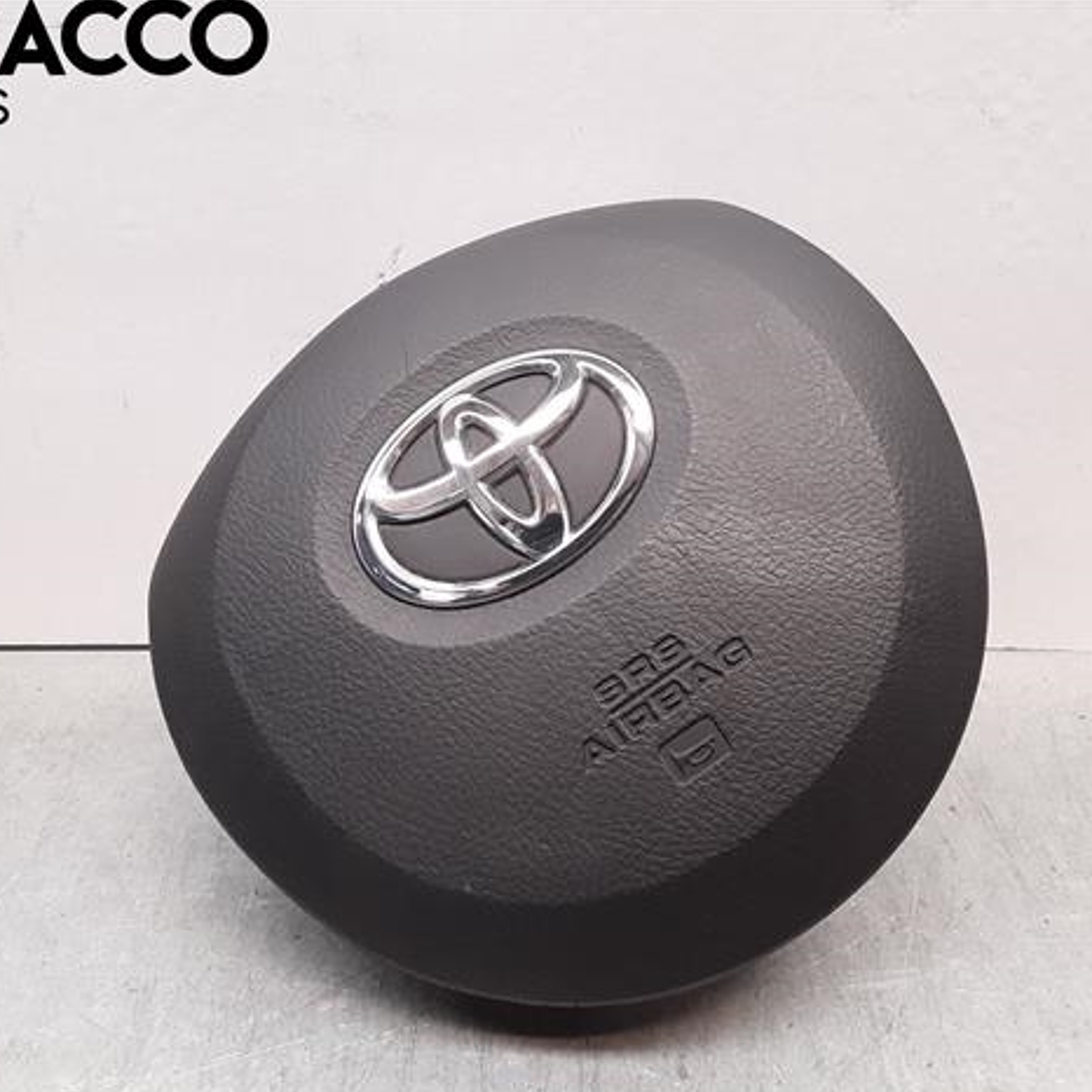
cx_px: 567
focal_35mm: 34
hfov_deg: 48.4
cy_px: 558
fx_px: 1213
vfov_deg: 48.4
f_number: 1.9
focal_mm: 2.91
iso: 64
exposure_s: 1/50
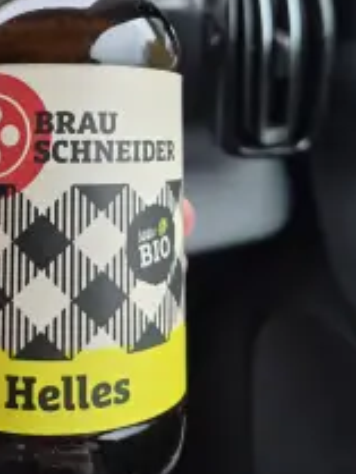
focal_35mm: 44
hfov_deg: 32.6
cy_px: 54
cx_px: 111
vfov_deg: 40.0
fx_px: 603
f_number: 1.8
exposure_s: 1/180
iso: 125
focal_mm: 5.4
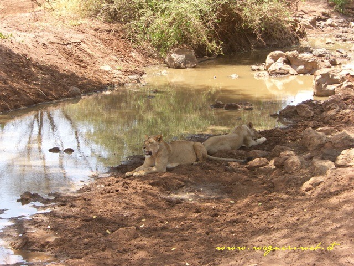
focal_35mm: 100
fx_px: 1023
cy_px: 133
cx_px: 177
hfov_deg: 19.6
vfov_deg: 14.8
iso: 50
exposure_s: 1/200
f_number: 3.5
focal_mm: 25.7
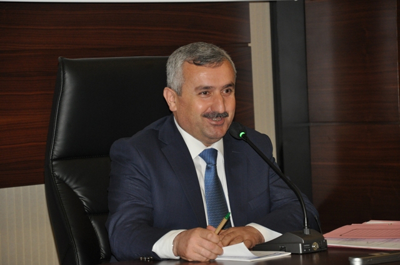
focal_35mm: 158
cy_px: 132
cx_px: 200
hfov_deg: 13.1
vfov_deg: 8.7
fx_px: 1748
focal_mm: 105
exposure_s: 1/60
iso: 800
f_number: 5.6
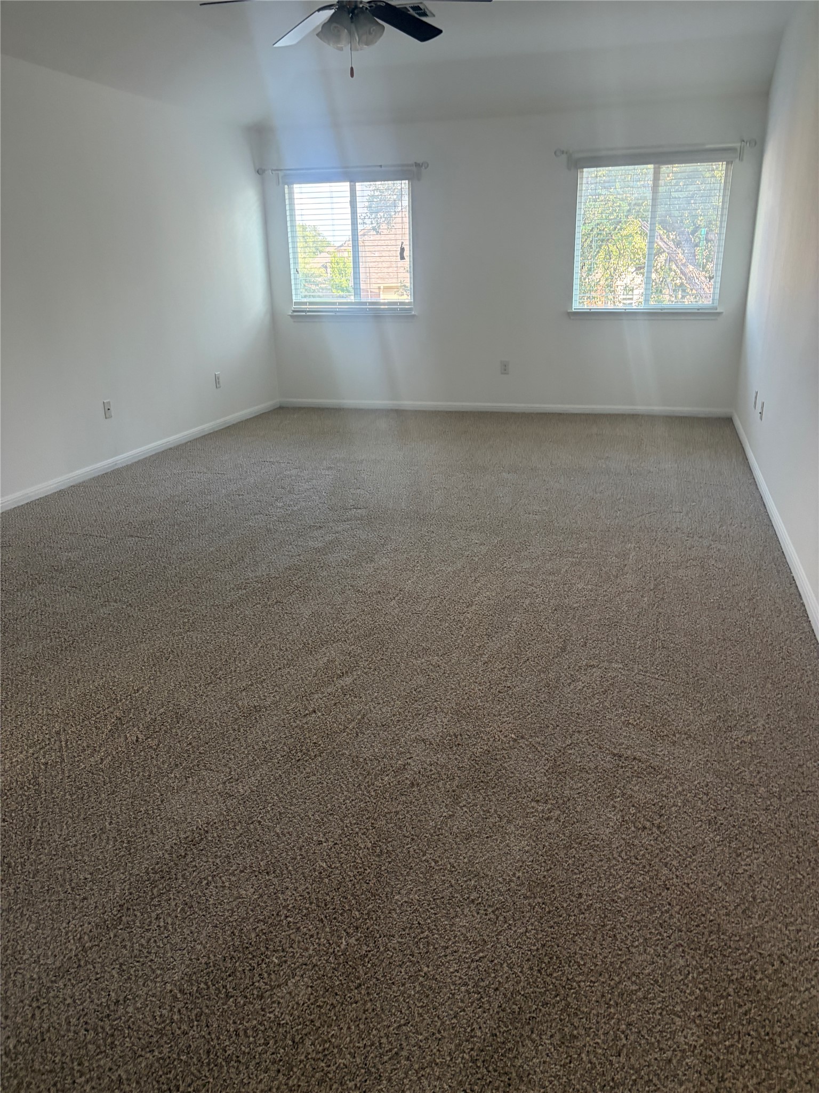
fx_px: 820
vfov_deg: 67.3
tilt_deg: -17.4
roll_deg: +1.7
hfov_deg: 53.1
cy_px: 546
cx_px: 410
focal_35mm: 26
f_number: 1.6
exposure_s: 1/120
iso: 250
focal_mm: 5.96
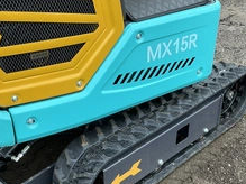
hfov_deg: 36.1
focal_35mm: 53
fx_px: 376
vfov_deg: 27.0
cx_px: 142
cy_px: 148
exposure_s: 1/122
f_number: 1.8
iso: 20
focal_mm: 3
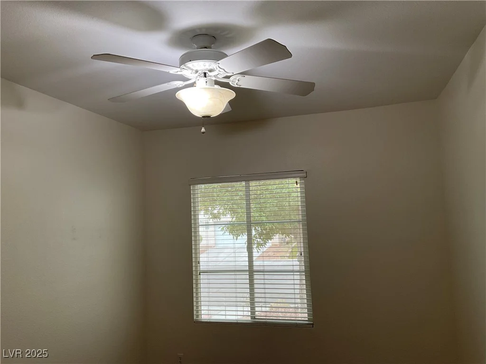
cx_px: 243
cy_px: 182
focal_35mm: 29
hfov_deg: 61.7
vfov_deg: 48.2
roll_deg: +2.0
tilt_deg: +5.3
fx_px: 407
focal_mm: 3
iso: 50
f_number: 1.8
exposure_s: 1/60
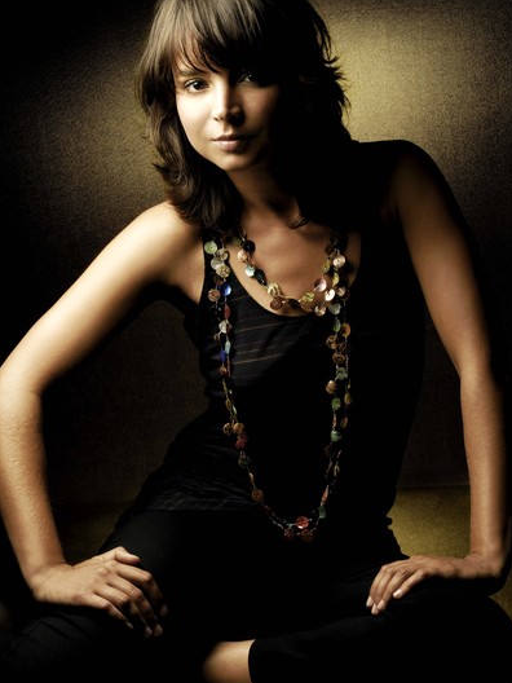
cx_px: 259
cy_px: 356
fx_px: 1617
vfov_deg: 23.8
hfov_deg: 18.0
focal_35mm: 82
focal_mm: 50
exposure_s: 1/60
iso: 100
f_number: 11
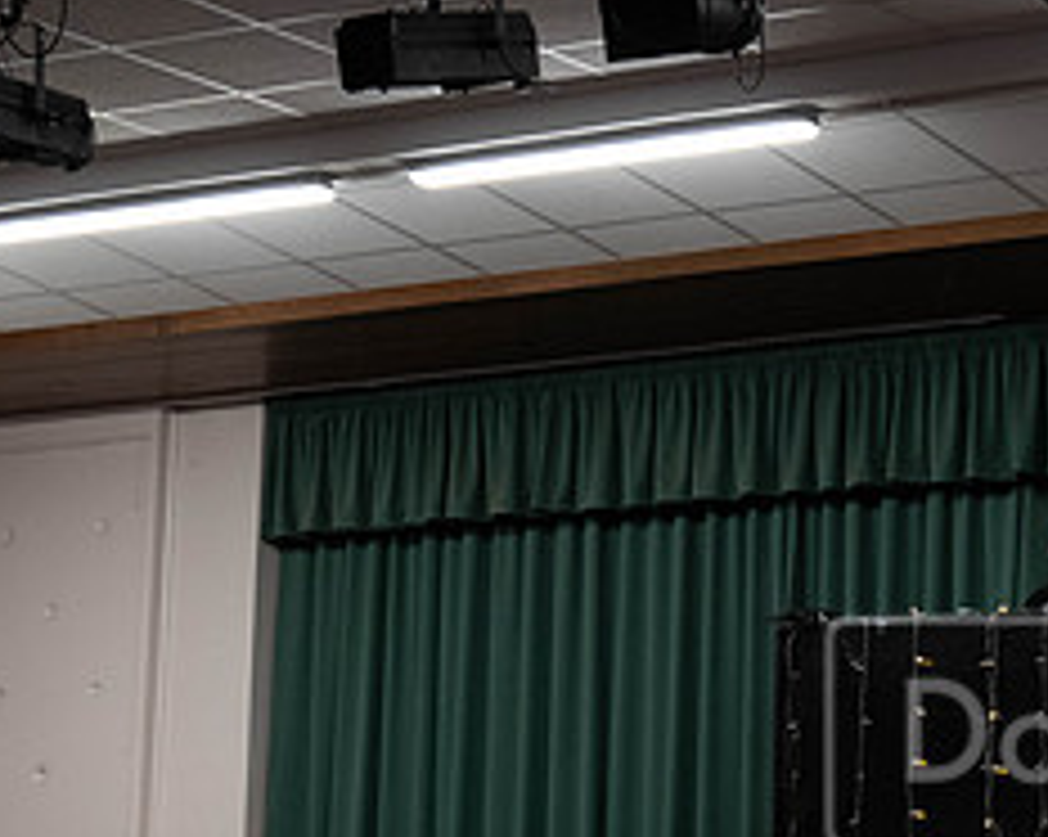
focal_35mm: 145
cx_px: 1277
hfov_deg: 12.9
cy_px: 493
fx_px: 4494
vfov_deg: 10.6
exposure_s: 1/125
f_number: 5.6
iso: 5000
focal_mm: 60
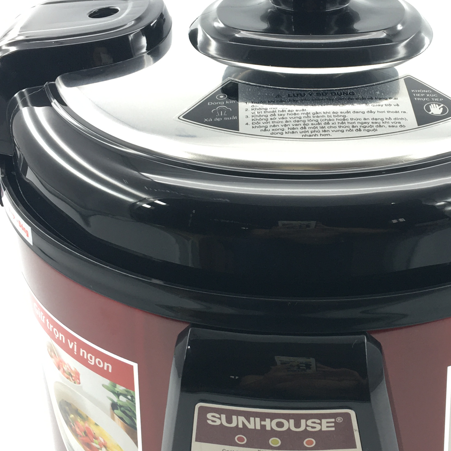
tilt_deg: -29.2
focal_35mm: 62
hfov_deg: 27.5
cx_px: 306
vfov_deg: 27.7
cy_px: 202
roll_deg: -0.6
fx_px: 914
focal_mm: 4.15
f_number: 2.2
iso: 32
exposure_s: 1/50
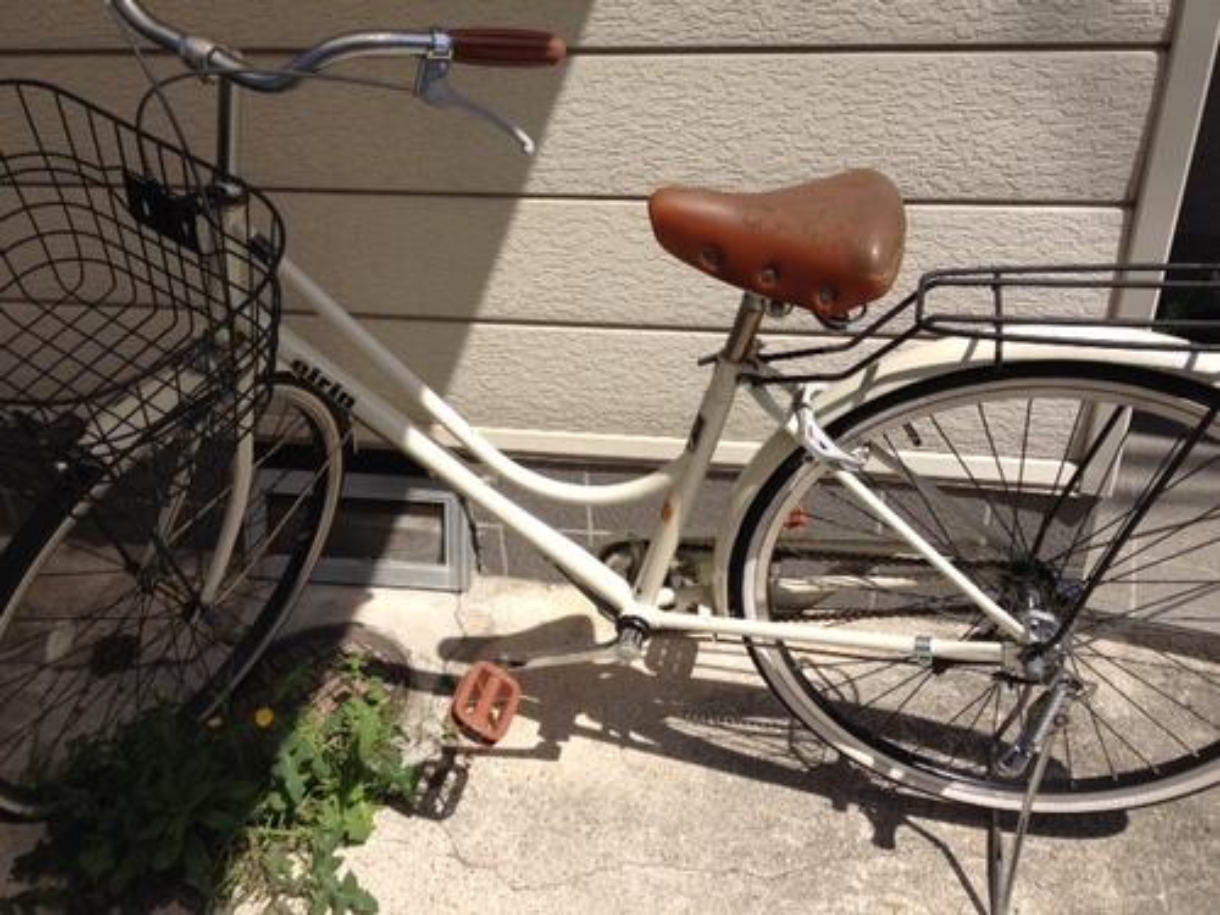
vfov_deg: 40.7
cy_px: 458
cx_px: 610
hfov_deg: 52.6
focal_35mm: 35
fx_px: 1234
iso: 50
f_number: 2.4
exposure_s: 1/1972
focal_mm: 4.28
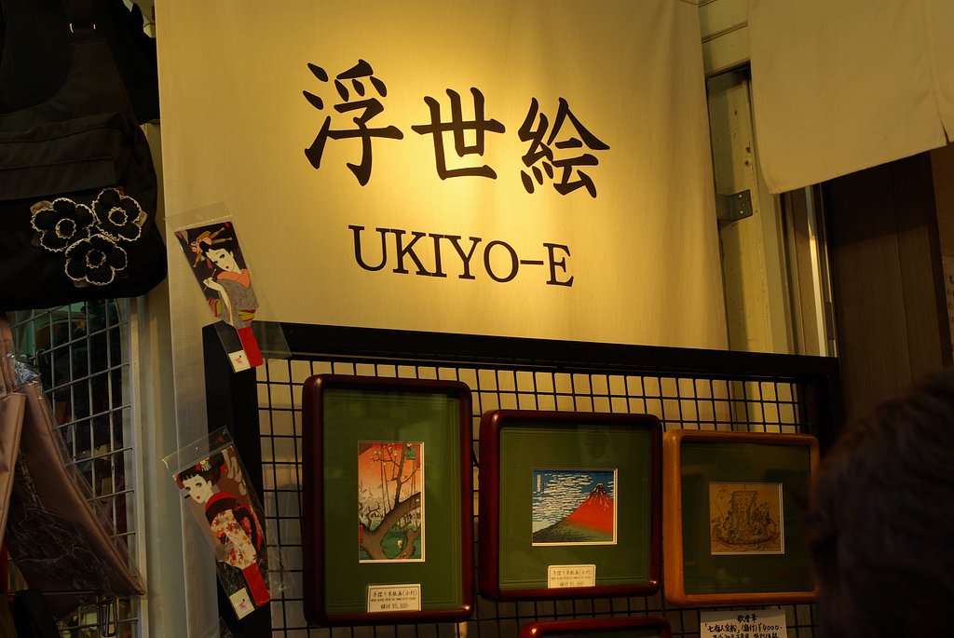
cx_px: 477
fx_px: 1989
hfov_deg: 27.0
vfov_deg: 18.2
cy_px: 319
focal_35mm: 75
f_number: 8
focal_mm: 50
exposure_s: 1/15
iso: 100
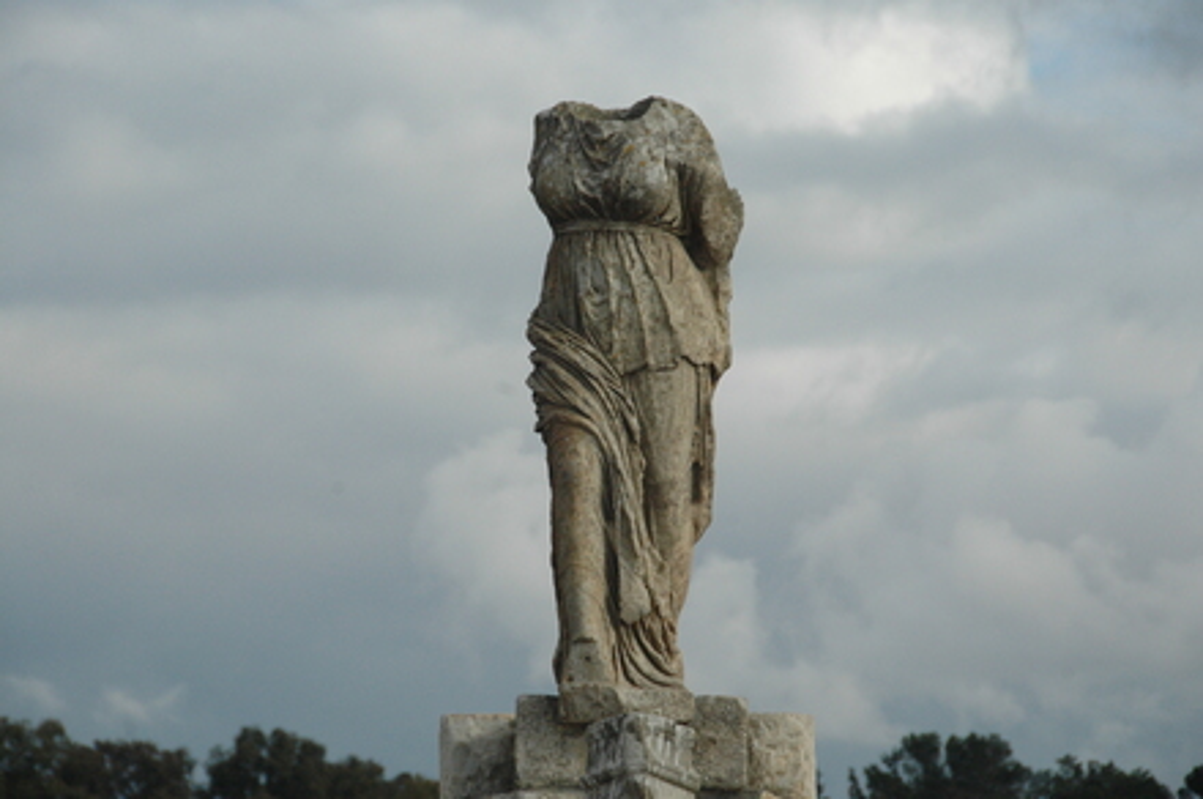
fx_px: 6507
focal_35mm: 195
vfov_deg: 7.0
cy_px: 400
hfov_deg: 10.6
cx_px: 602
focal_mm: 130
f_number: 10
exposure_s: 1/1600
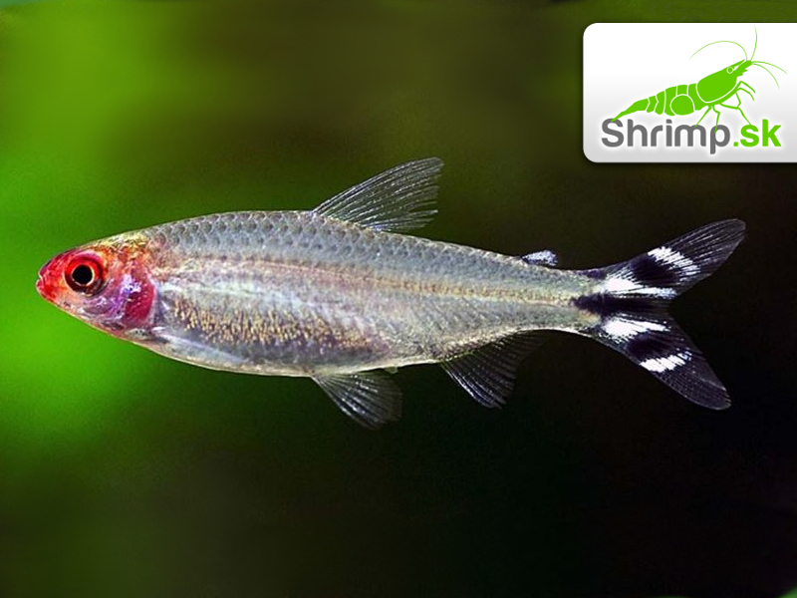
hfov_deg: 51.4
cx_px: 398
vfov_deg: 39.7
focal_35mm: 36
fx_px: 829
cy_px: 299
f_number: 3.2
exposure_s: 1/40
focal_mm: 6
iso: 80
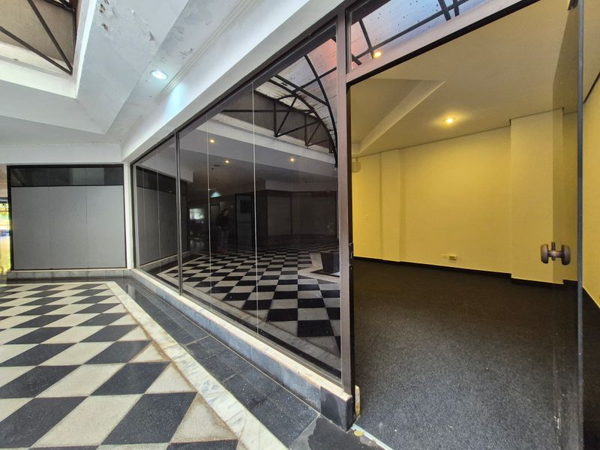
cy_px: 225
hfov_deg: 106.2
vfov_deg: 89.9
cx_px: 300
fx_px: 225
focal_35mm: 13
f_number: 2.2
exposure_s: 1/50
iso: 320
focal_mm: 1.74
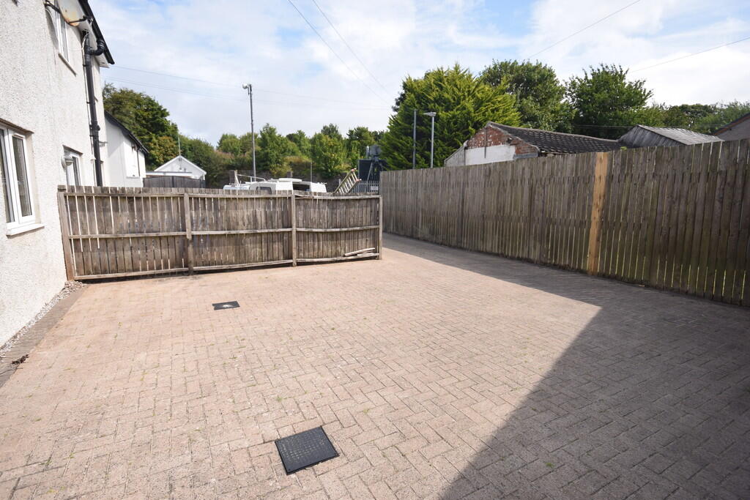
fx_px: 359
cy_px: 250
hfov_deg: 92.4
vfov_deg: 69.7
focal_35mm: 17
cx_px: 375
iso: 100
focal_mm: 11.5
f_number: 9
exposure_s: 1/200
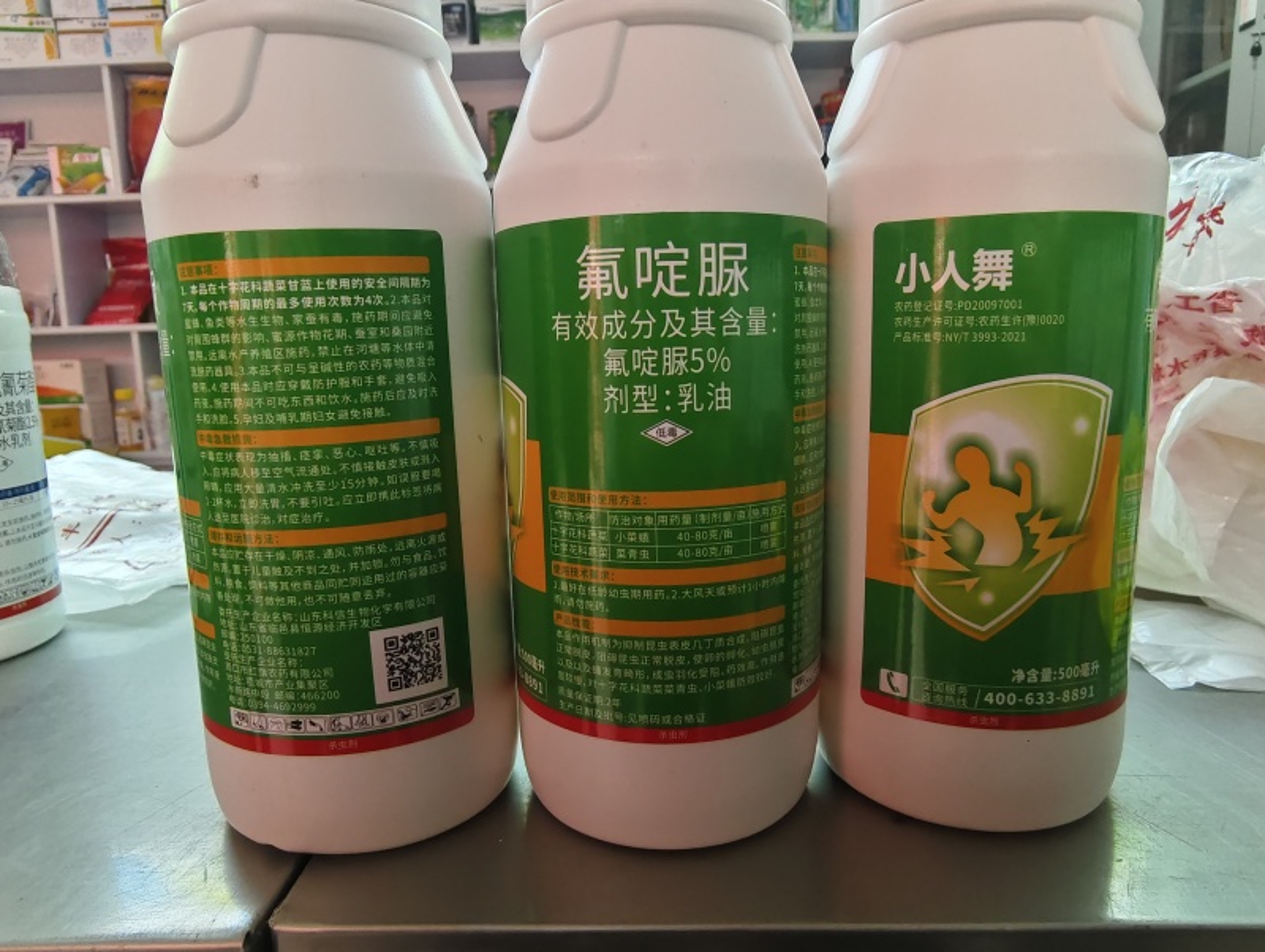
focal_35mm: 26
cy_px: 476
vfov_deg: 53.2
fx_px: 951
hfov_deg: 67.2
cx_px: 632
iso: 382
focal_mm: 2.32
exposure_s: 1/33.3
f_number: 2
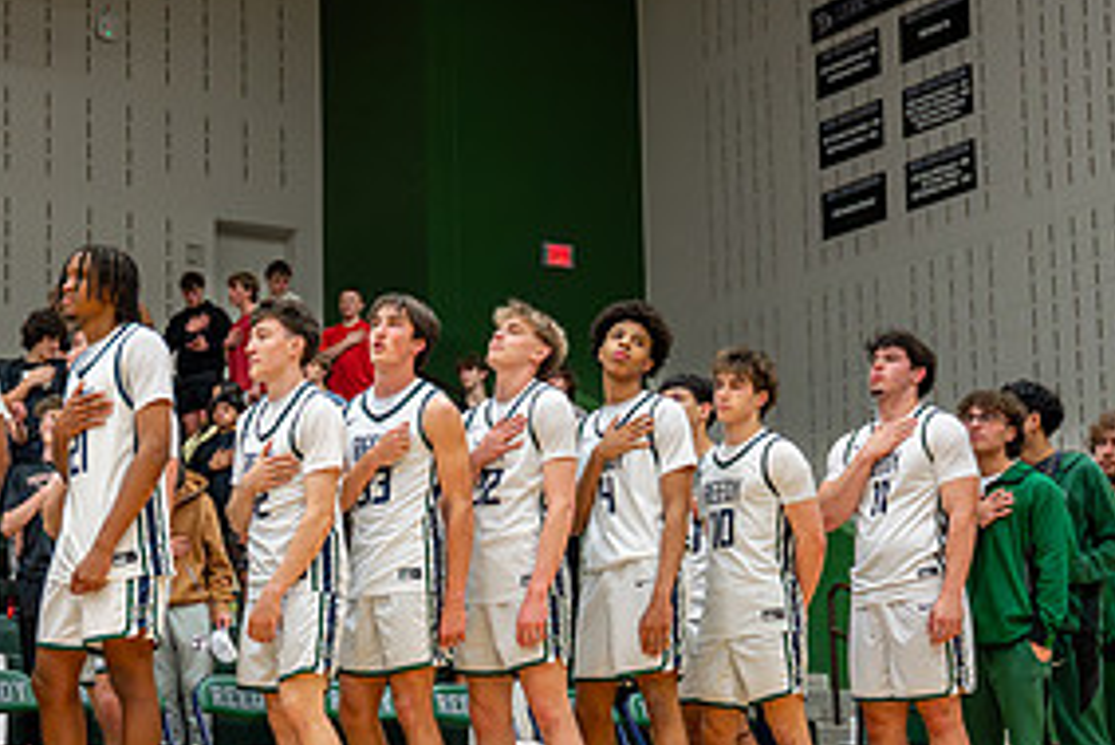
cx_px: 136
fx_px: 2386
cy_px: 632
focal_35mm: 77
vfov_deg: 17.5
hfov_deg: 25.6
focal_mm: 32
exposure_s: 1/500
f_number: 2.8
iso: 2000
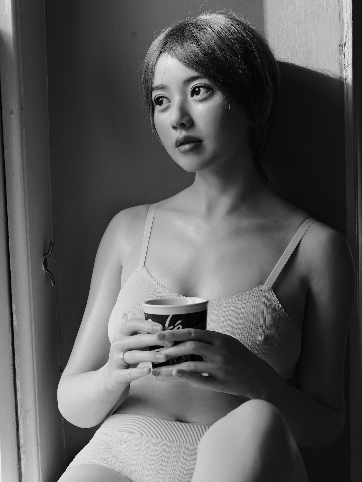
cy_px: 241
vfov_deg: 22.5
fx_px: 1213
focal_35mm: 87
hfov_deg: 17.0
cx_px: 181
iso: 640
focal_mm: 110
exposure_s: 1/85
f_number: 11
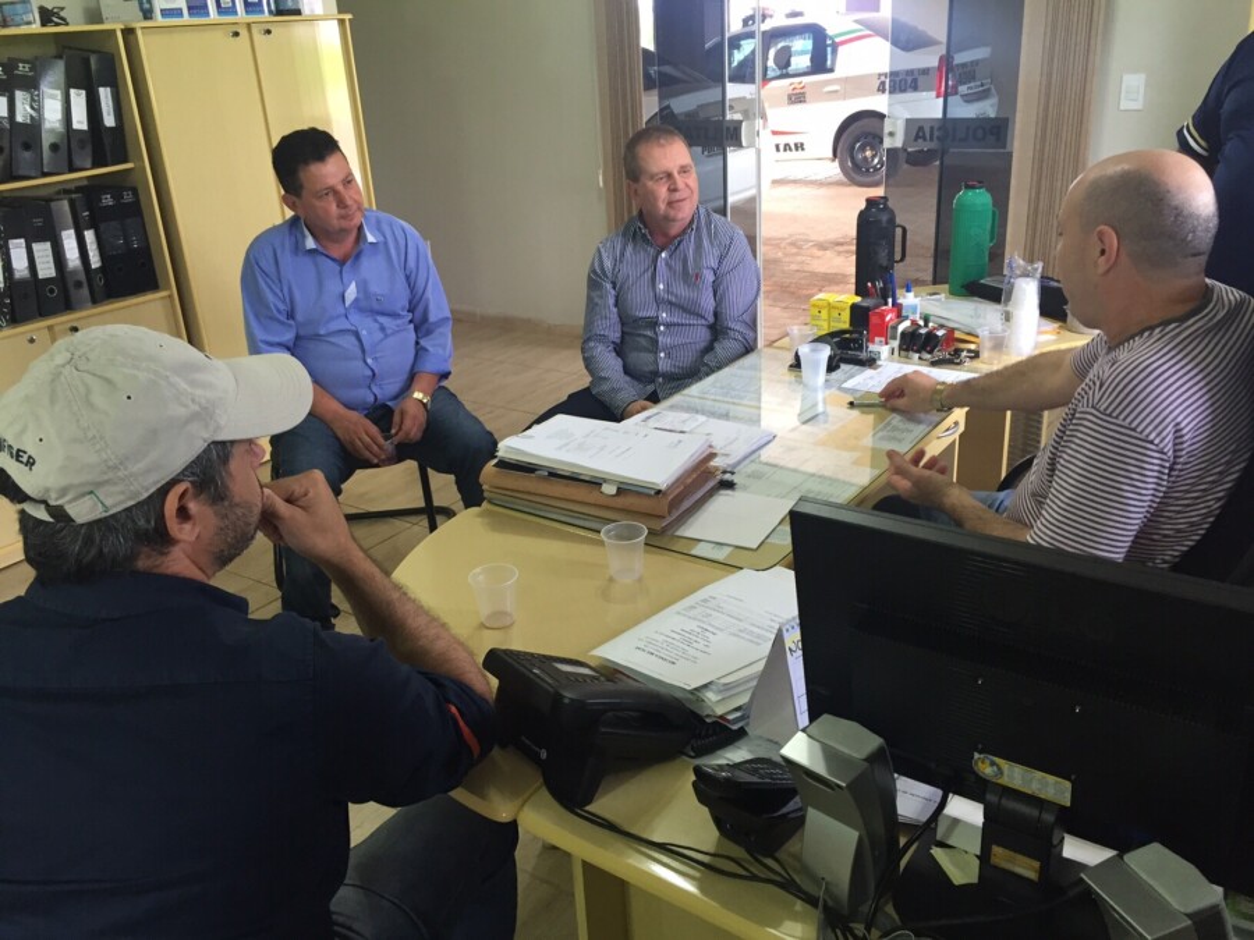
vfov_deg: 48.2
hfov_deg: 61.7
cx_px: 627
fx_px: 1051
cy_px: 470
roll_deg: +3.6
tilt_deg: -22.4
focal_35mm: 29
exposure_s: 1/30
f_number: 2.2
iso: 100
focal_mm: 4.15
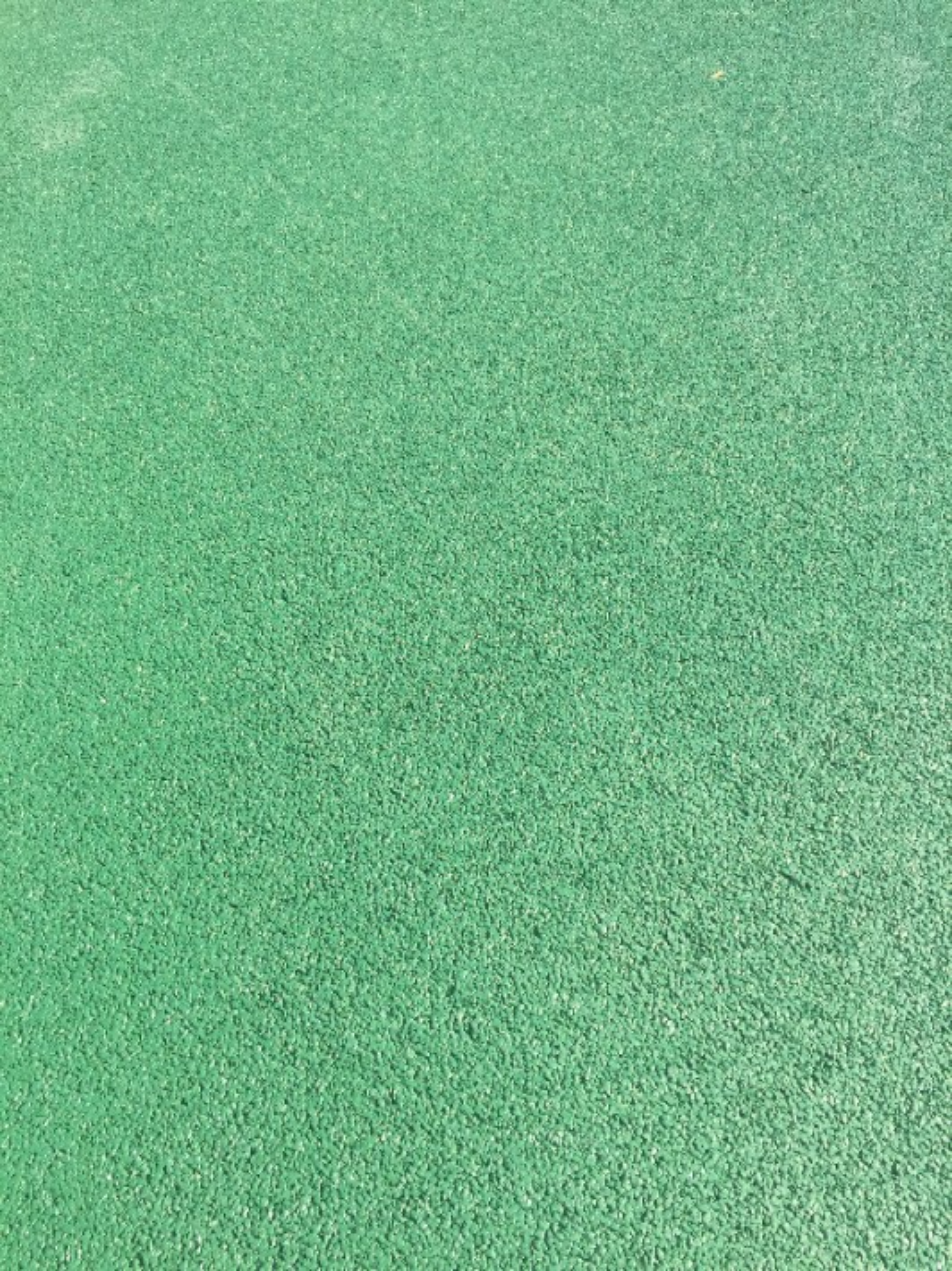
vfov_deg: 61.7
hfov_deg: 48.2
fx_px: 1064
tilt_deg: -54.6
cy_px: 636
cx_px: 476
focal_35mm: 29
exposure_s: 1/746
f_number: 2.2
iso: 32
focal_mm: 4.15
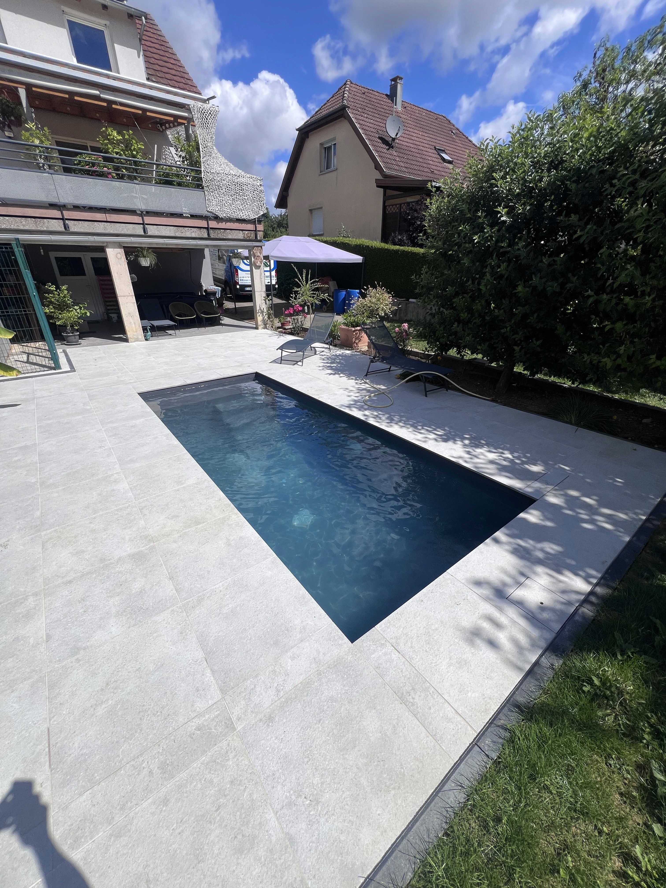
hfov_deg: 89.9
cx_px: 333
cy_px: 444
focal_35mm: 13
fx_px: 333
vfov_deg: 106.2
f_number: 1.8
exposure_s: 1/2370
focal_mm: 1.57
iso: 32
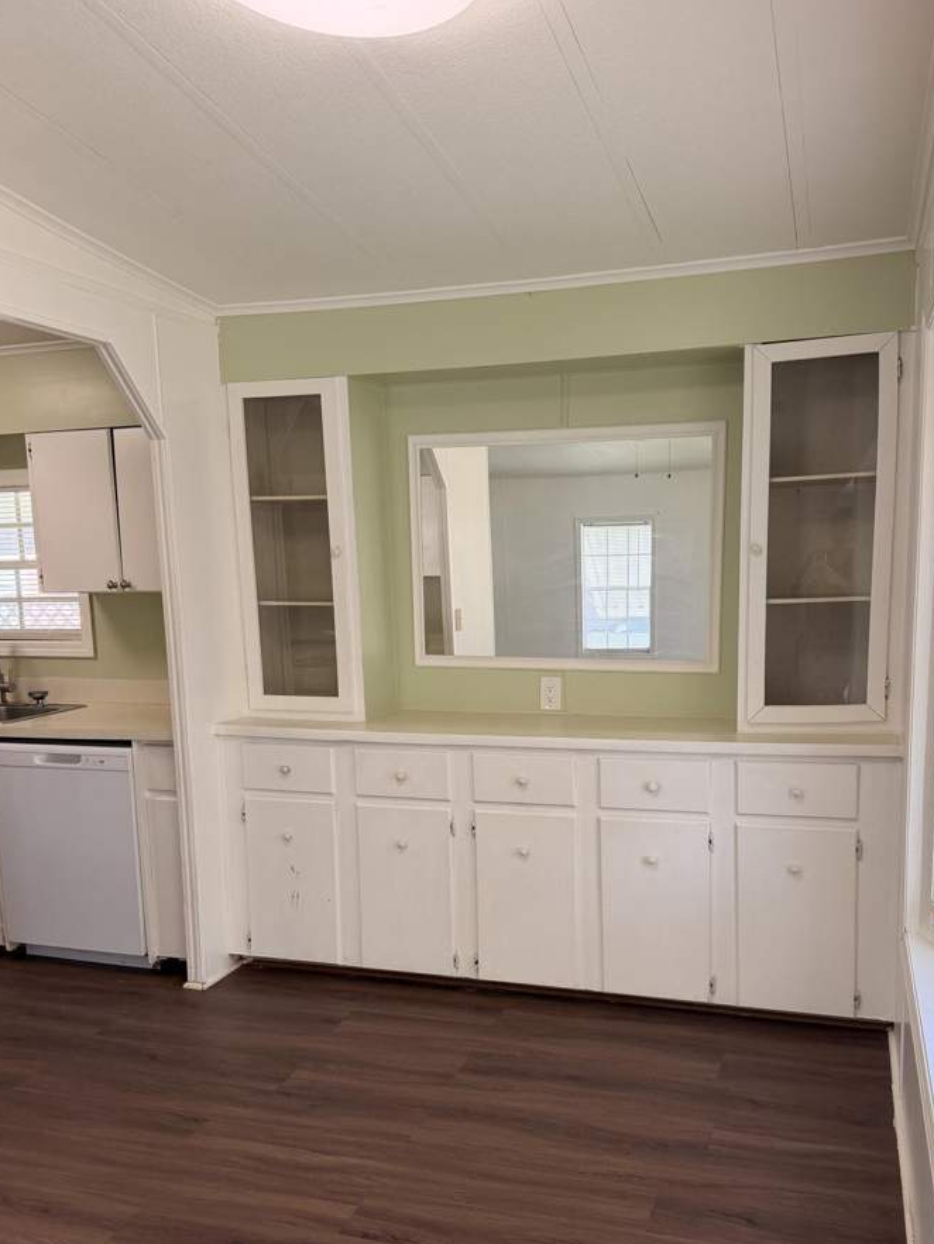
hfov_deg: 48.2
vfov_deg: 61.3
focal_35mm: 29
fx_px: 1043
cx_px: 522
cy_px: 728
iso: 160
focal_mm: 6.76
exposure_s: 1/136
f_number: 1.78
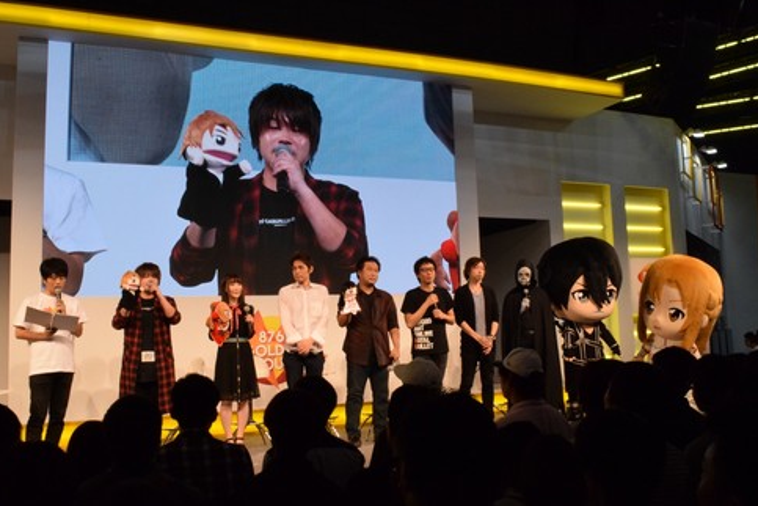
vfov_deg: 37.9
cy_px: 253
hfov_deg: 54.4
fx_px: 737
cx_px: 388
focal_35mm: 35
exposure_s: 1/100
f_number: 25
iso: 3200
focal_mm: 22
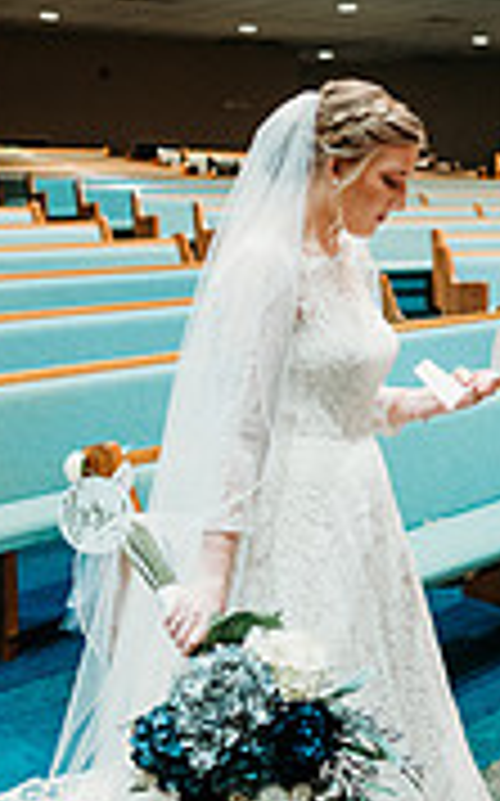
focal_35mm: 62
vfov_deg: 33.0
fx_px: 1354
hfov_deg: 20.9
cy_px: 414
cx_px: 320
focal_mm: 24
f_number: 1.8
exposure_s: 1/100
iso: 2000
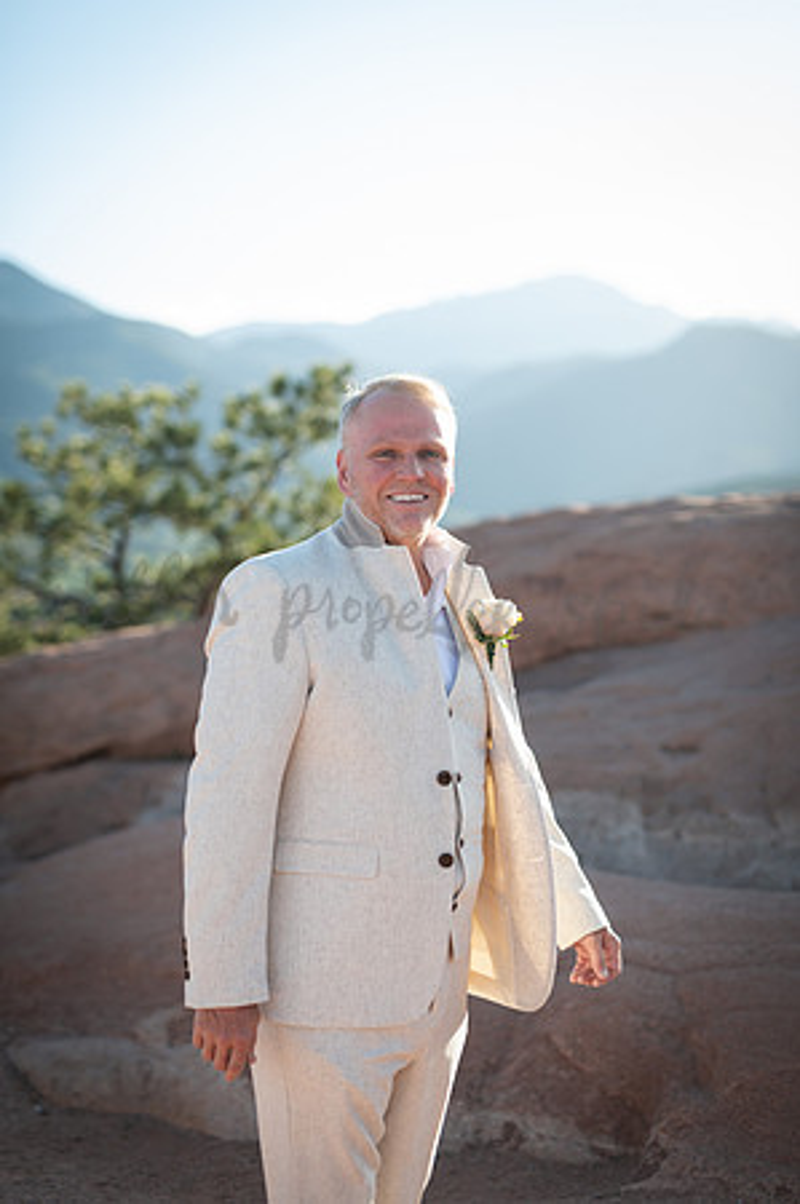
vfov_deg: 39.6
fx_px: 1670
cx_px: 400
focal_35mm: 50
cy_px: 602
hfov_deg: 26.9
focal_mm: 50
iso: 100
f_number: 2
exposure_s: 1/1000
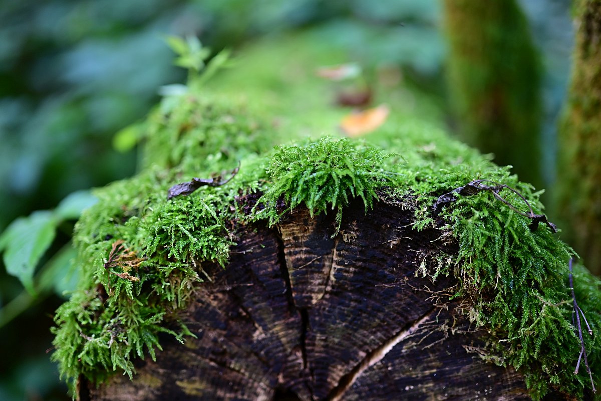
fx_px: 835
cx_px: 300
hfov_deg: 39.6
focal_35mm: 50
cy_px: 200
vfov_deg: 27.0
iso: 500
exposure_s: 1/160
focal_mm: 50
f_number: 1.2
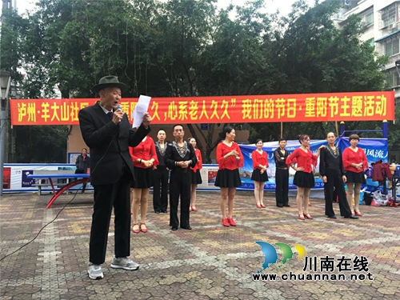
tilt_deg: +1.5
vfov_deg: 48.2
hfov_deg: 61.7
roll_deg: -1.1
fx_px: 335
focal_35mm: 29
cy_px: 150
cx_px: 200
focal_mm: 4.15
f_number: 2.2
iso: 25
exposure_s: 1/33
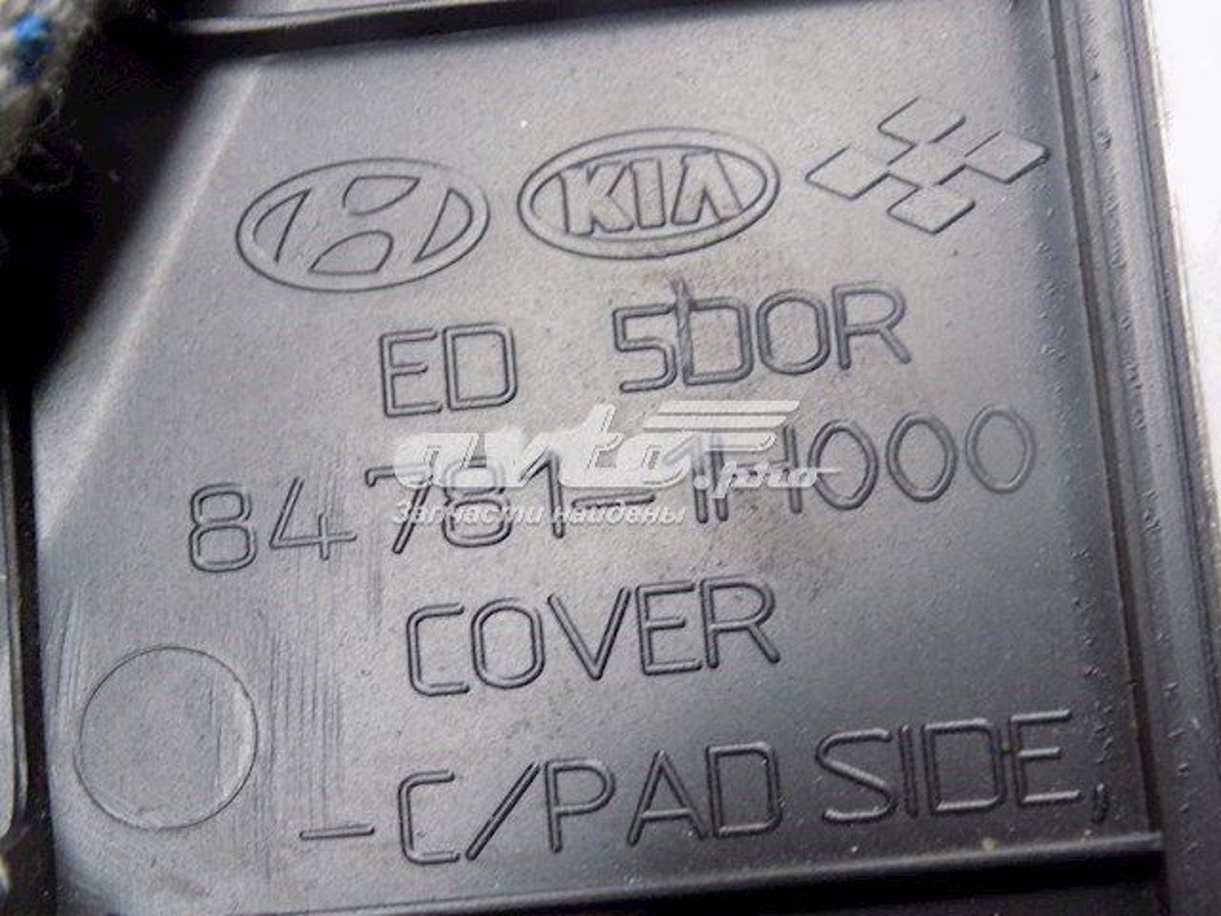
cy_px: 458
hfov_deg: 27.8
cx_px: 610
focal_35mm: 70
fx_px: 2469
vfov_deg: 21.0
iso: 360
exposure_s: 1/30
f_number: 4.2
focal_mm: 12.5
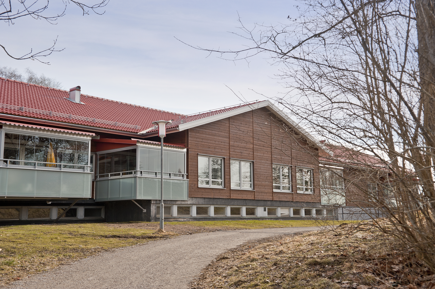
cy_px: 144
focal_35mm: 40
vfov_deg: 33.4
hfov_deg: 48.5
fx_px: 483
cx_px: 218
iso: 200
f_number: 10
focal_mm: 40
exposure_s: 1/250
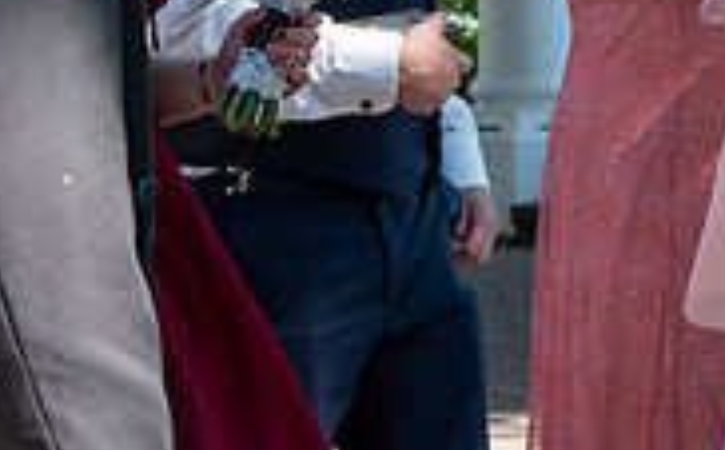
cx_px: 1091
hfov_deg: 7.7
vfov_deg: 4.9
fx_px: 5286
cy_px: -156
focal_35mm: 268
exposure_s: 1/250
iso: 400
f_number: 8
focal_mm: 55
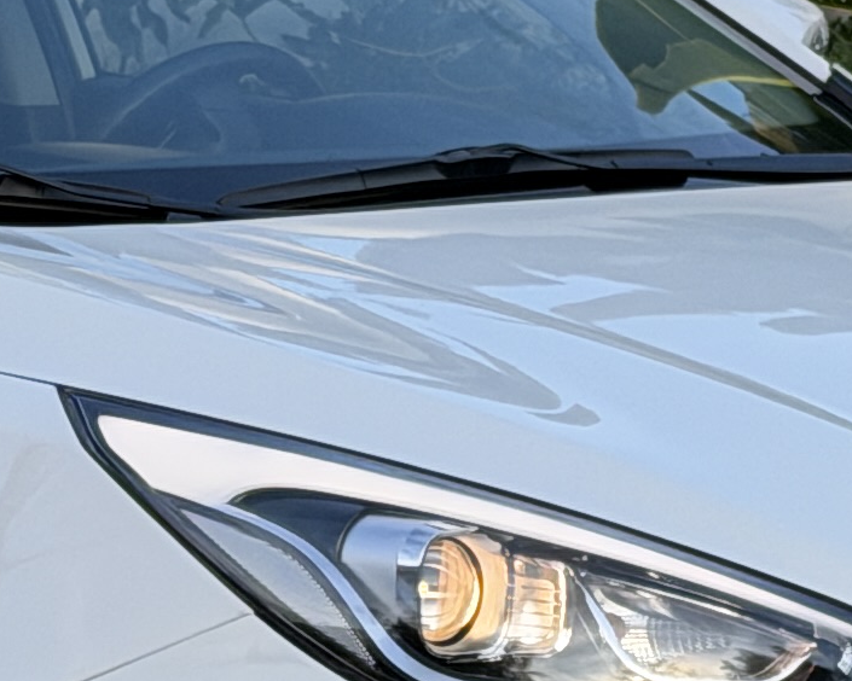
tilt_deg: -0.6
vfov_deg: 5.8
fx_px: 6758
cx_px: -100
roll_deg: +1.5
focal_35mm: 268
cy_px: 385
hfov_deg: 7.2
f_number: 1.78
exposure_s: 1/917
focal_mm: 6.76
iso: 64
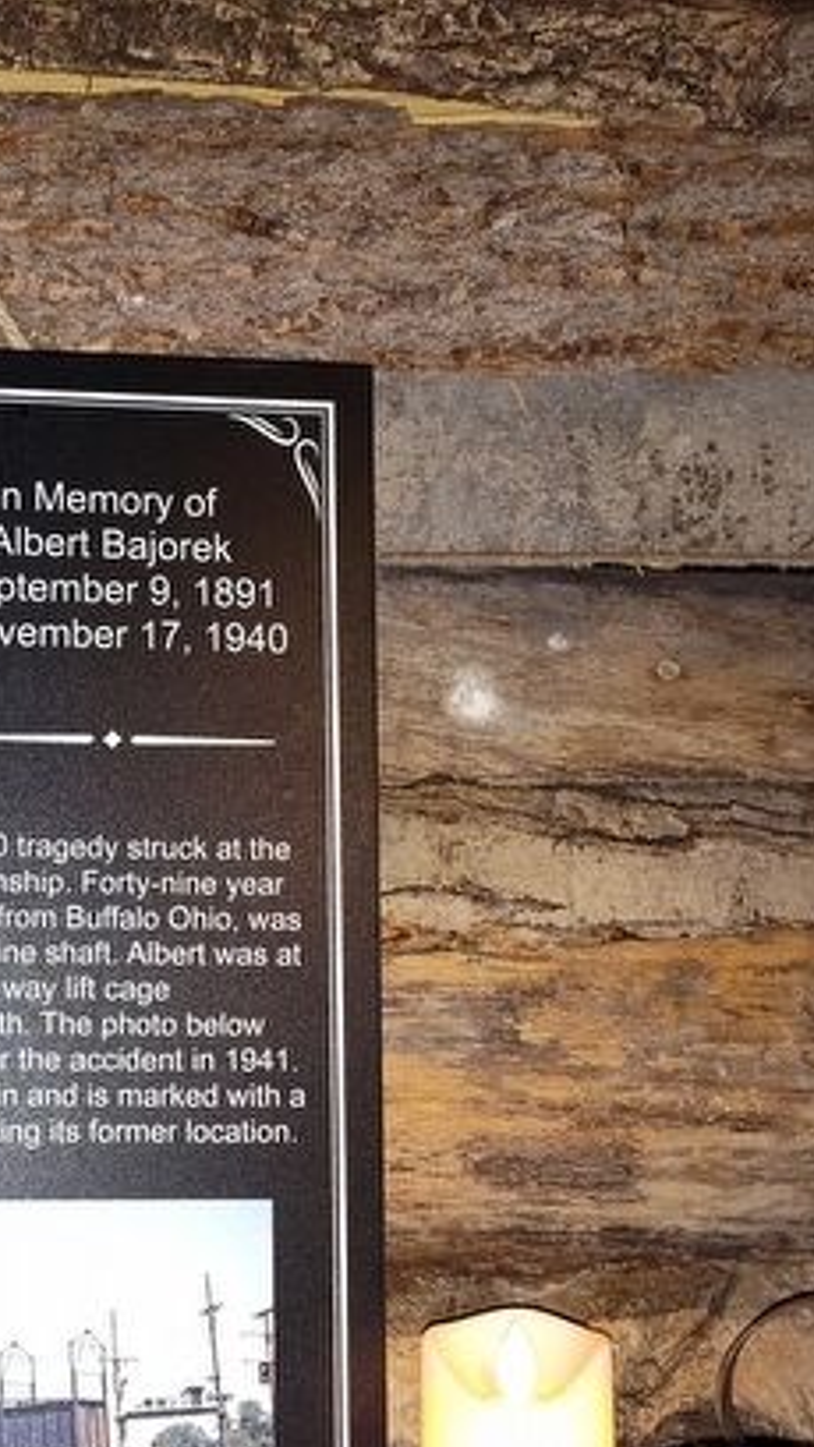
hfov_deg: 23.1
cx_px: -57
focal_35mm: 49
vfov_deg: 41.4
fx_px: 1881
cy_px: 1001
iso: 1150
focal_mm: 5.56
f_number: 1.8
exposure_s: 1/60
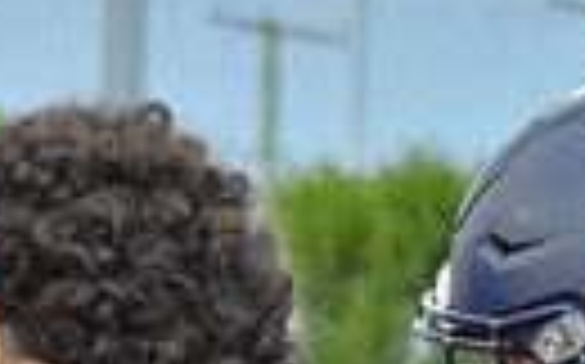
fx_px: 5962
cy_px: 1177
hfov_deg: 5.6
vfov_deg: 3.4
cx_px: 364
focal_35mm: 374
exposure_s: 1/500
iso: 3200
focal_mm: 55
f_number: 4.5
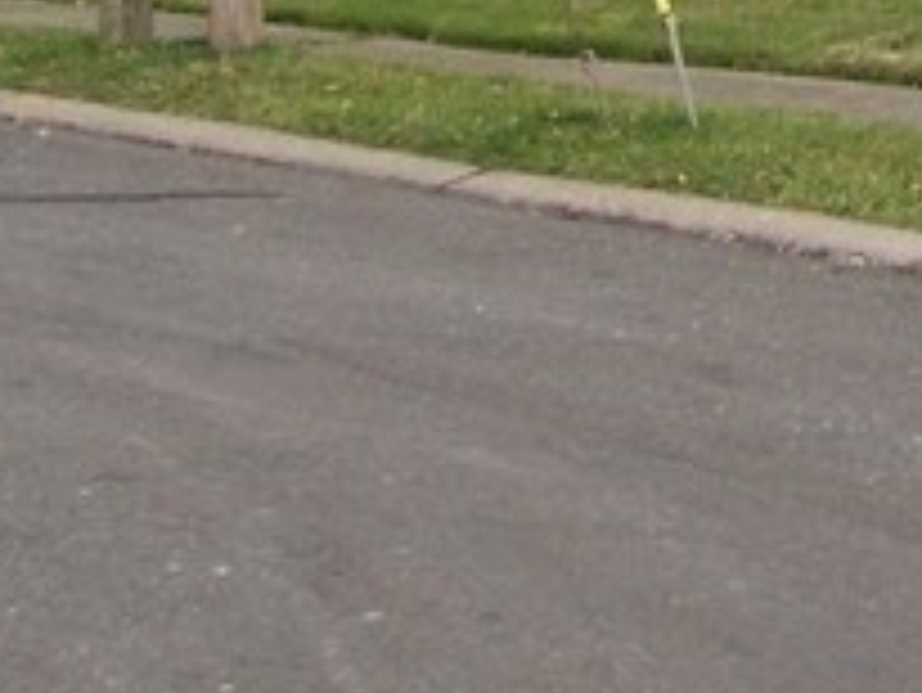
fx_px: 5064
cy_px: -576
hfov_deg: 9.9
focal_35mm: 190
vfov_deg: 7.6
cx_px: 1592
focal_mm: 6.3
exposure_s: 1/250
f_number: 4
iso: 64
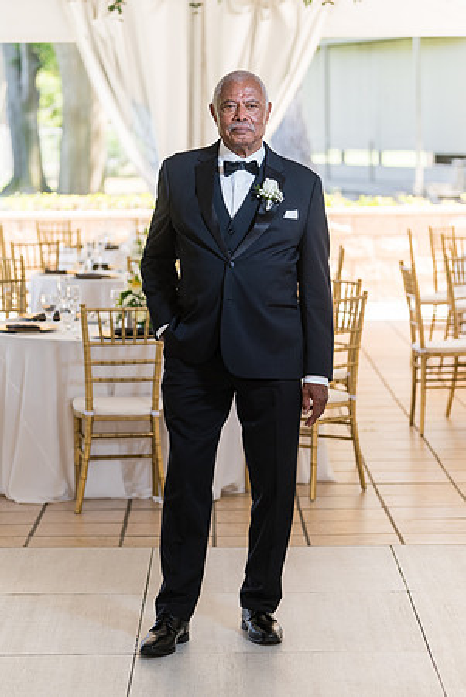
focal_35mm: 122
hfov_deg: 11.3
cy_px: 348
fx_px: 2363
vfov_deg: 16.8
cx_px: 233
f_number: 4
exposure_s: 1/250
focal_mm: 122
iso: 320
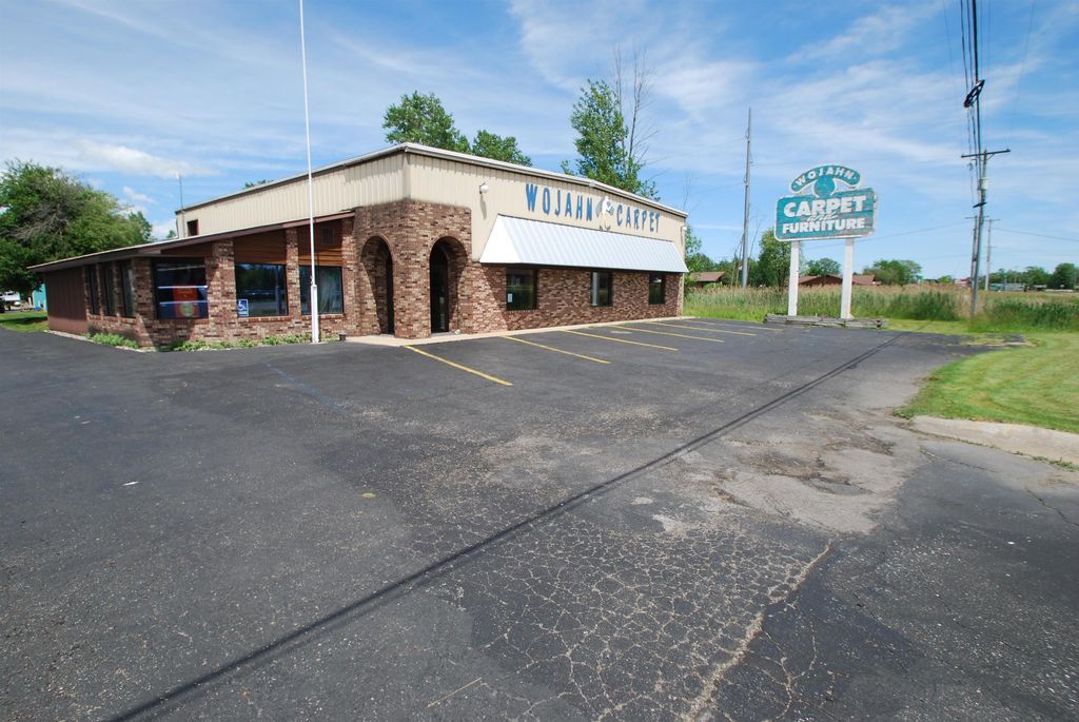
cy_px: 361
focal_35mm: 18
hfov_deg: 89.9
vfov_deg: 67.5
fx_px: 540
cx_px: 540
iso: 100
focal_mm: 12
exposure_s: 1/200
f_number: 7.1
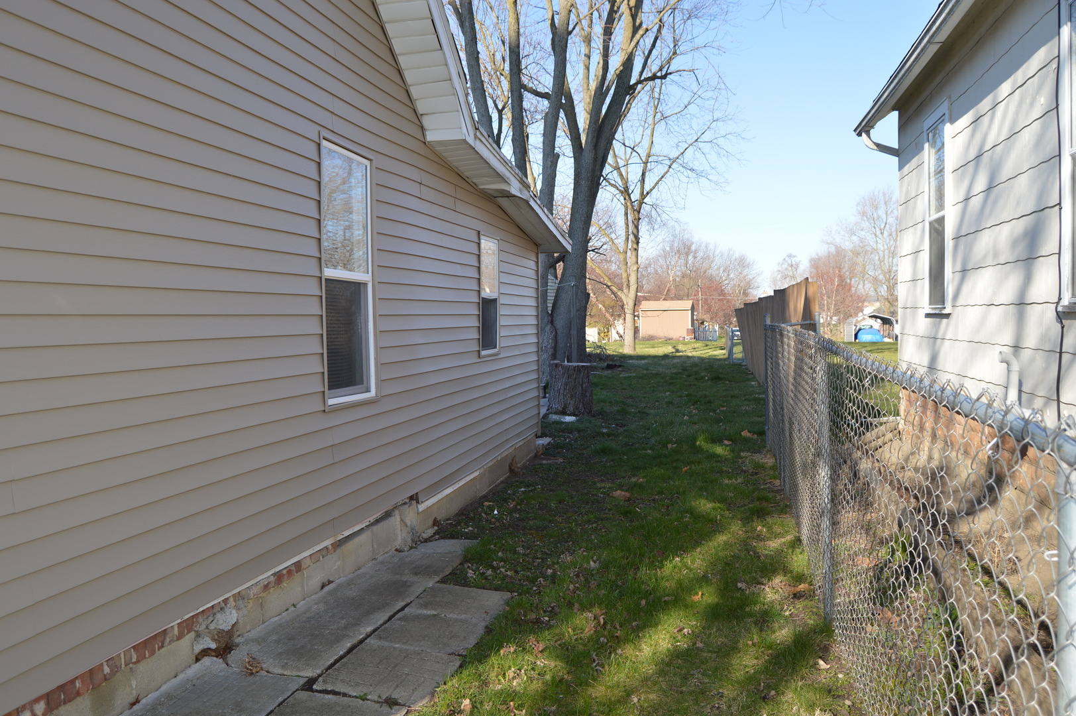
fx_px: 806
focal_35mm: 27
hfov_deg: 67.4
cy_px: 358
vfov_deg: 47.9
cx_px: 538
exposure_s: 1/200
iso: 100
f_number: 5.6
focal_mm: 18
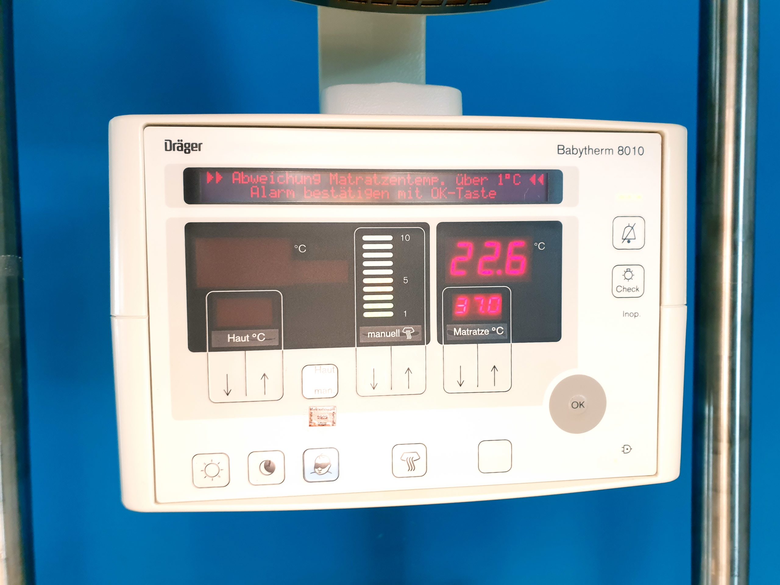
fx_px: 586
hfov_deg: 67.3
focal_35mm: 26
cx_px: 390
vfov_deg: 53.1
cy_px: 292
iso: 100
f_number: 2.4
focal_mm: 4.3
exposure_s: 1/50
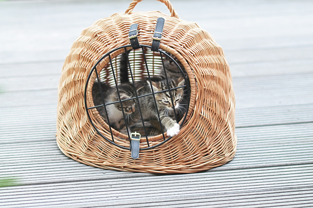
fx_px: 1107
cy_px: 104
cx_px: 156
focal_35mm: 128
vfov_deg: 10.7
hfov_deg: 16.1
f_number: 2.8
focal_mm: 85
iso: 220
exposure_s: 1/250
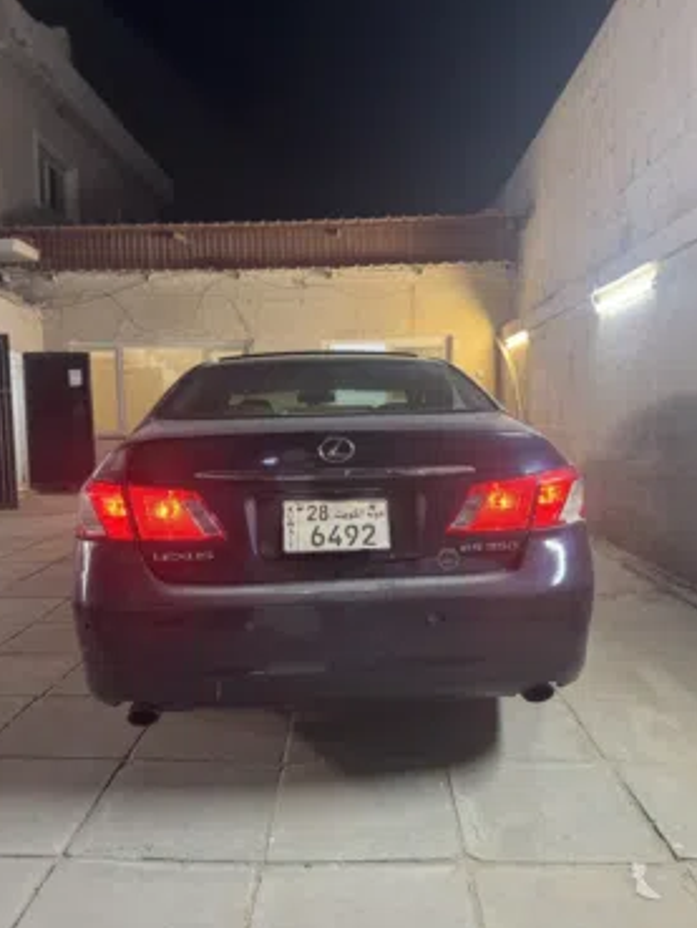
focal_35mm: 26
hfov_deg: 53.1
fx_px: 698
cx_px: 340
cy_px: 480
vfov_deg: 67.3
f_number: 1.78
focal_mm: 6.76
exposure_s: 1/50
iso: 400
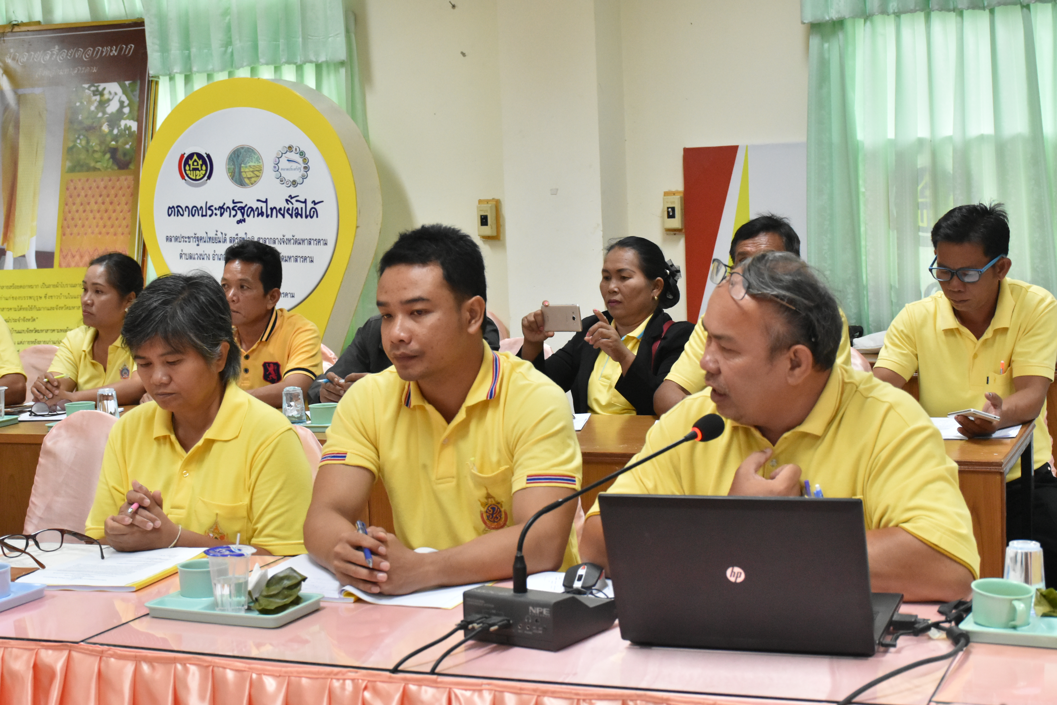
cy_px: 352
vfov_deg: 23.8
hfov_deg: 35.1
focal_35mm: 57
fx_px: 1673
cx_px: 528
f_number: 5.6
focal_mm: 38
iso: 2500
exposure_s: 1/125
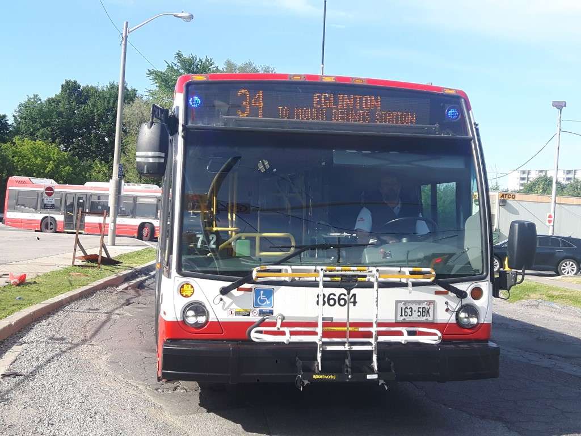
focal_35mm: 31
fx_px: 520
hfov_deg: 58.4
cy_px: 218
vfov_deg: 45.4
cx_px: 290
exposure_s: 1/650
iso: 40
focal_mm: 3.7
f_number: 1.9
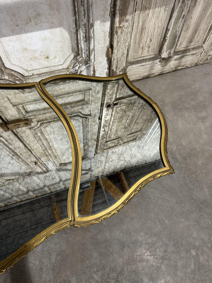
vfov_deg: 71.6
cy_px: 142
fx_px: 196
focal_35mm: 24
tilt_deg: -64.3
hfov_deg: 56.8
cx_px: 106
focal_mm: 6.86
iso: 160
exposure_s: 1/50
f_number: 1.78
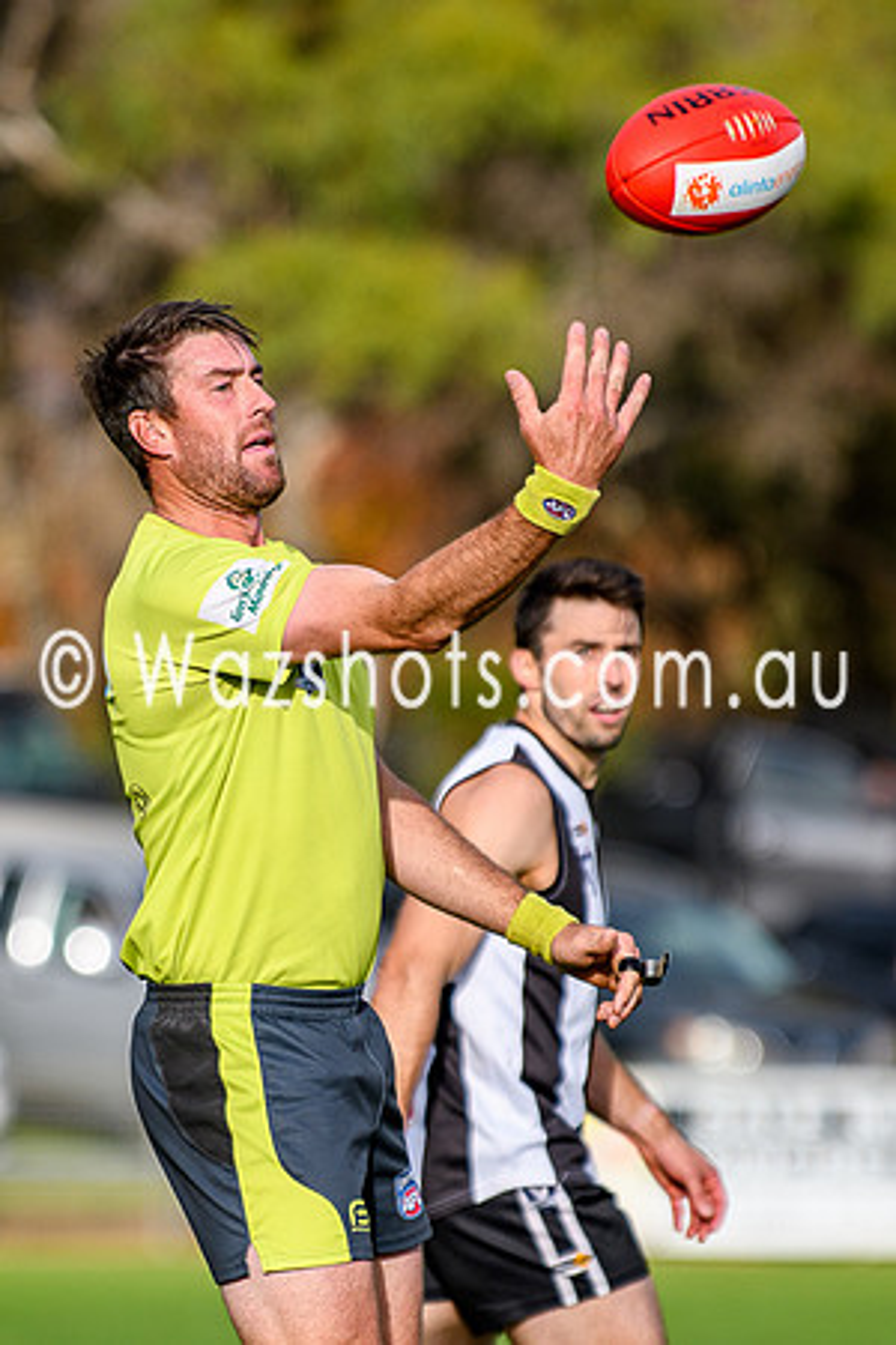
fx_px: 24790
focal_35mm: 664
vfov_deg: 3.1
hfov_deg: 2.1
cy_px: 894
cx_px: 219
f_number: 2.8
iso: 100
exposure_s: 1/2000
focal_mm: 200
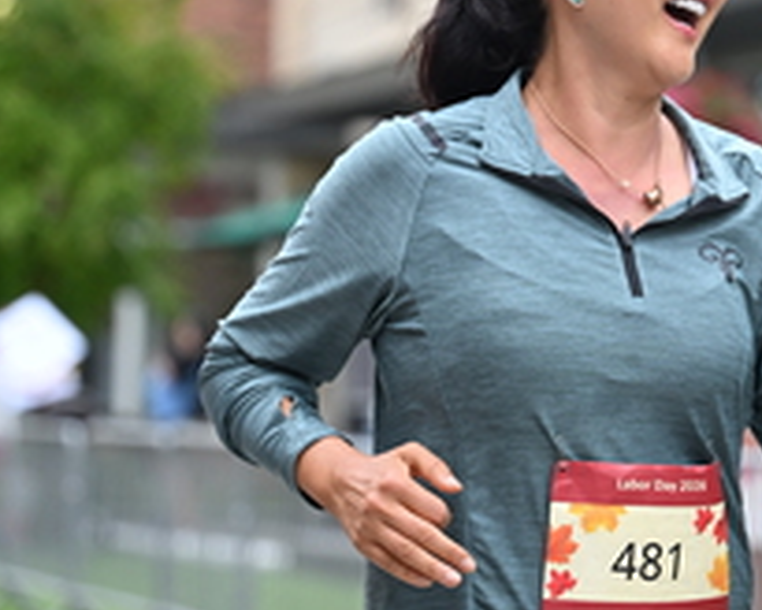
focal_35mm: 219
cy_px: 164
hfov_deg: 8.8
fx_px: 4939
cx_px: 571
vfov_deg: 7.1
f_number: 2.8
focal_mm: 87
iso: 640
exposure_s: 1/2000
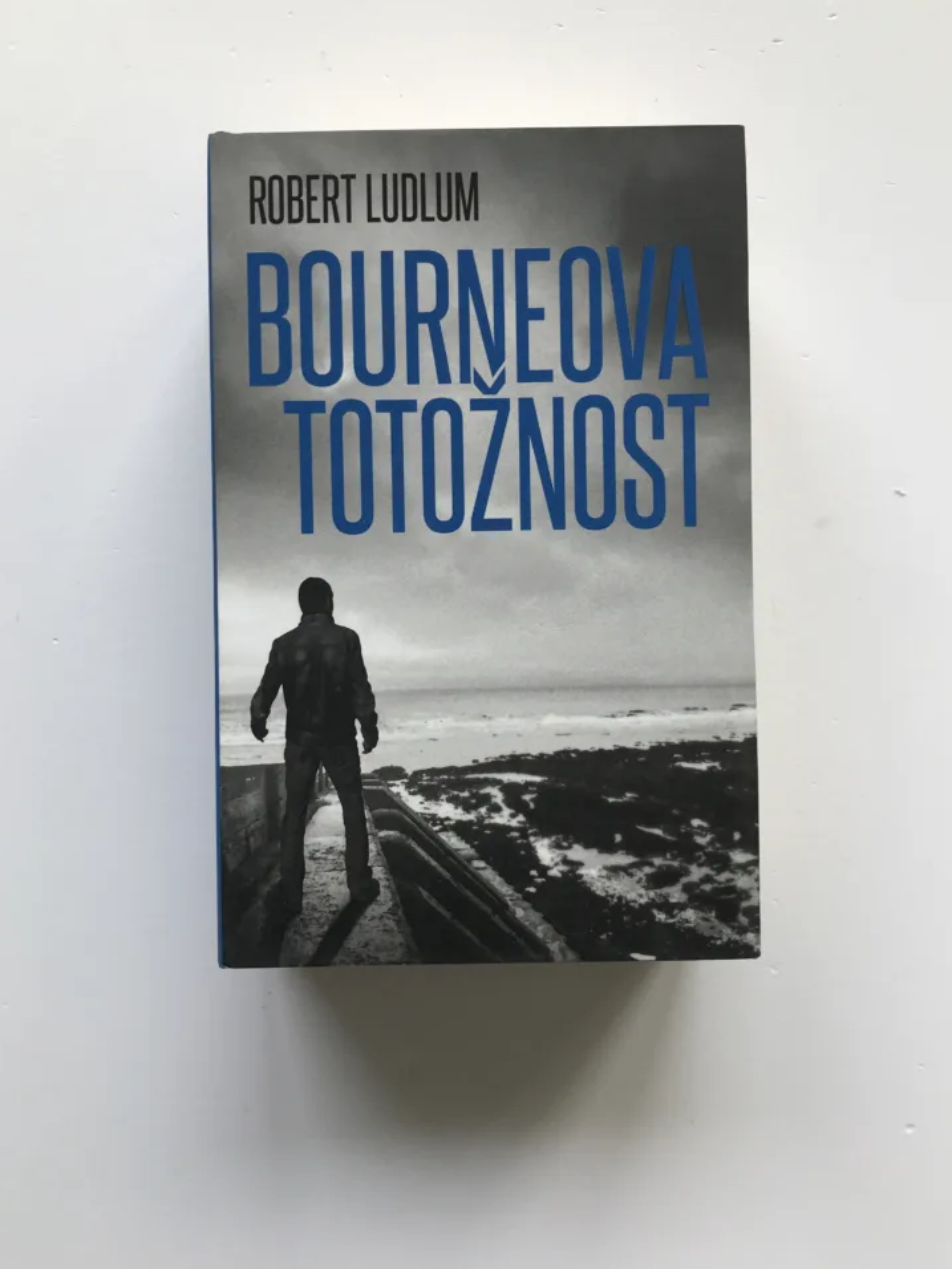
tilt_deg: -89.8
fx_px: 1100
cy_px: 595
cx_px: 467
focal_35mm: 30
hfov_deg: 46.8
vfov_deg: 59.9
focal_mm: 3.99
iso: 20
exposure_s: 1/100
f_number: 1.8
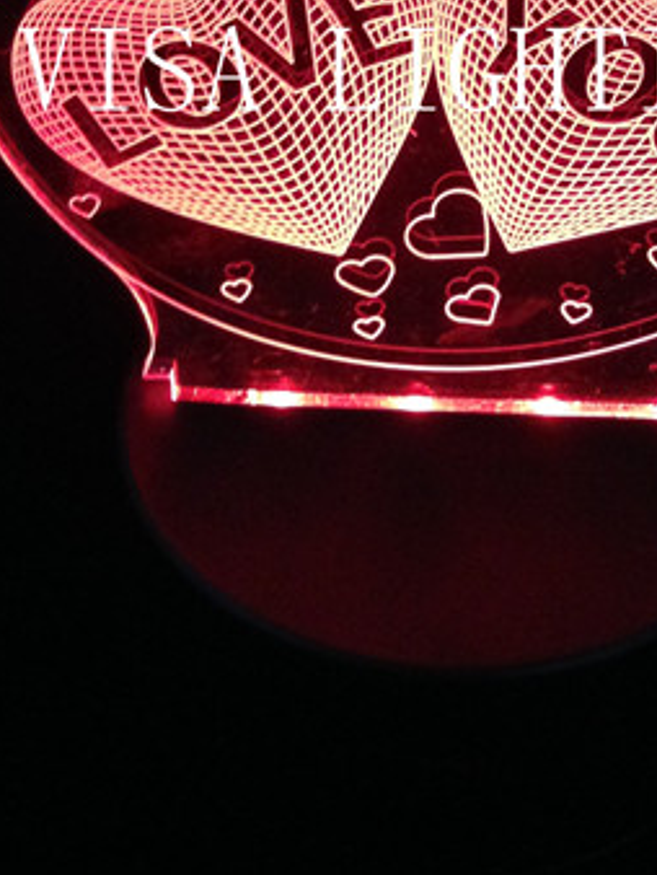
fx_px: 1971
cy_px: 75
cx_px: 429
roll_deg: -5.2
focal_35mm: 78
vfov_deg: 24.2
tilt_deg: -33.8
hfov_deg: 18.9
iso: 400
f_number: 2.4
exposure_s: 1/15
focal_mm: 4.12
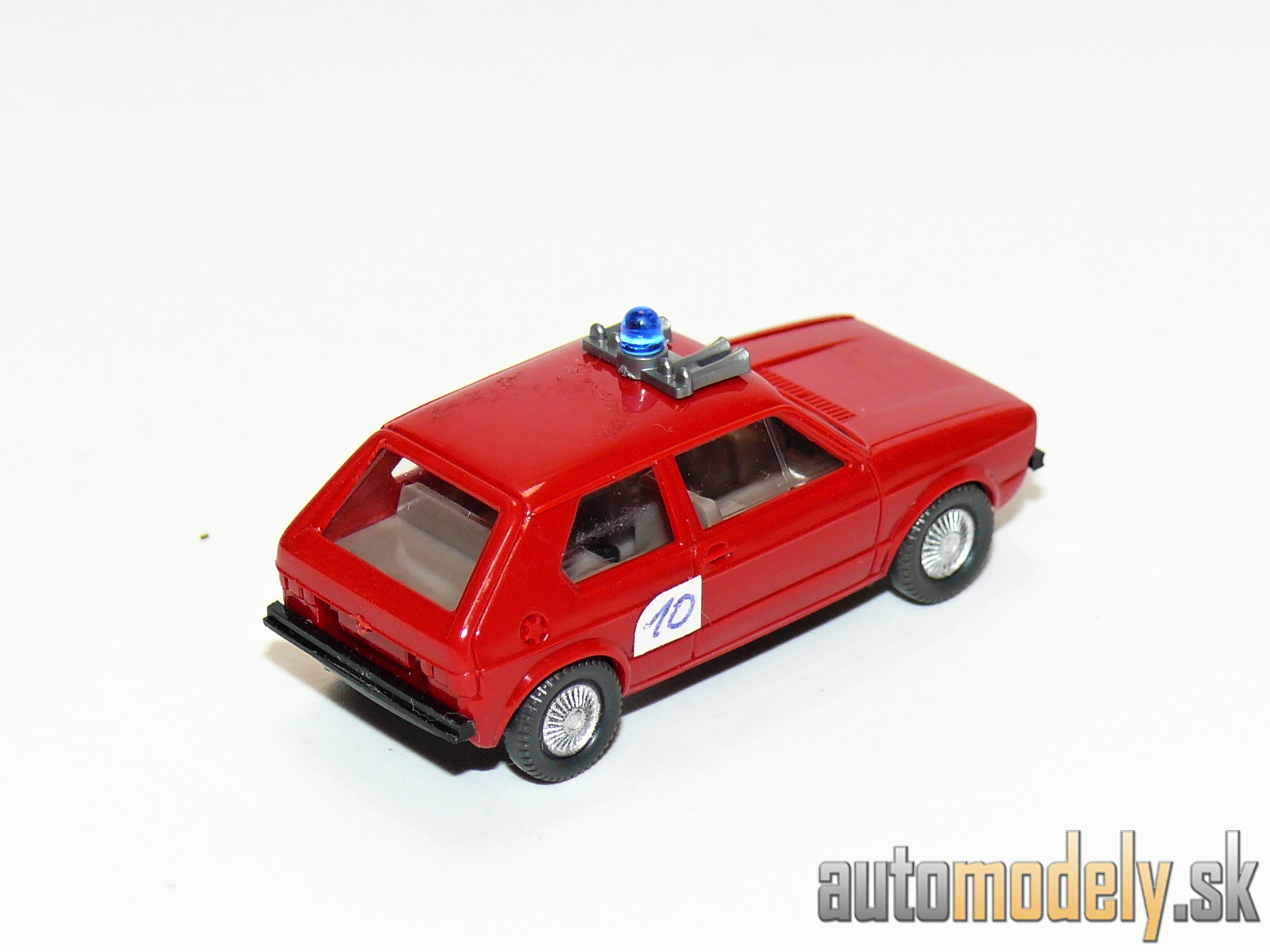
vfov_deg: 10.4
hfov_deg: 13.8
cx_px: 635
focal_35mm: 143
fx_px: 5246
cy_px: 476
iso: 100
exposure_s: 1/30
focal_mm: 17
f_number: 4
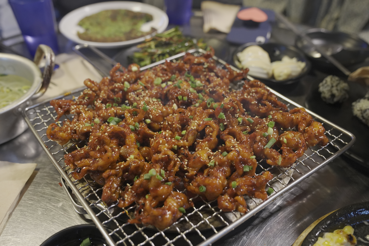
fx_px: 359
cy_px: 123
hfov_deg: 54.4
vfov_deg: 37.9
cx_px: 184
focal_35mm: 35
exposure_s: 1/50
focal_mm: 35
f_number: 4
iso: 6400
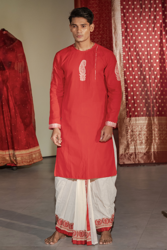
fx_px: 487
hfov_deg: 19.5
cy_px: 125
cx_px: 84
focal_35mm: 70
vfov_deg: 28.8
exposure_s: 1/125
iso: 640
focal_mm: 70
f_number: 2.8
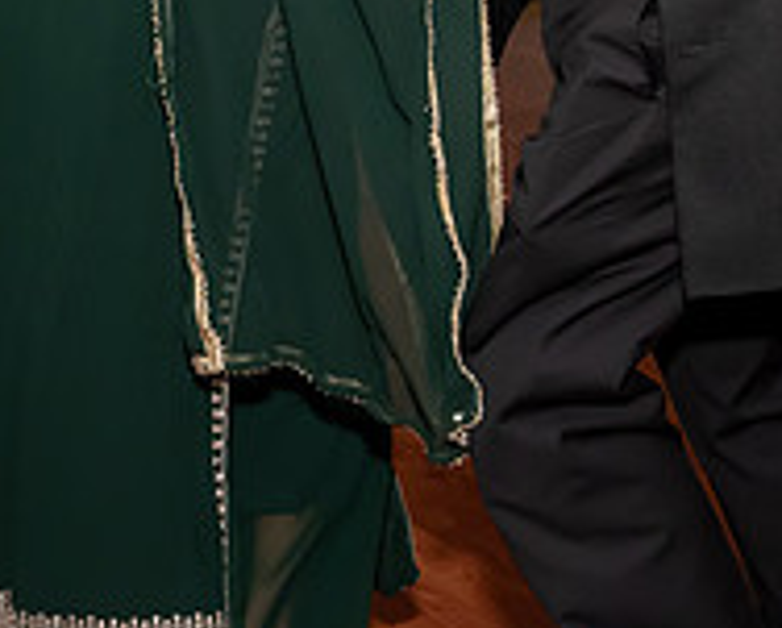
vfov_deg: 14.5
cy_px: -328
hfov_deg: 19.1
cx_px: 674
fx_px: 2295
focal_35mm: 99
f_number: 7.1
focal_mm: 17
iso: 640
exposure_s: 1/250
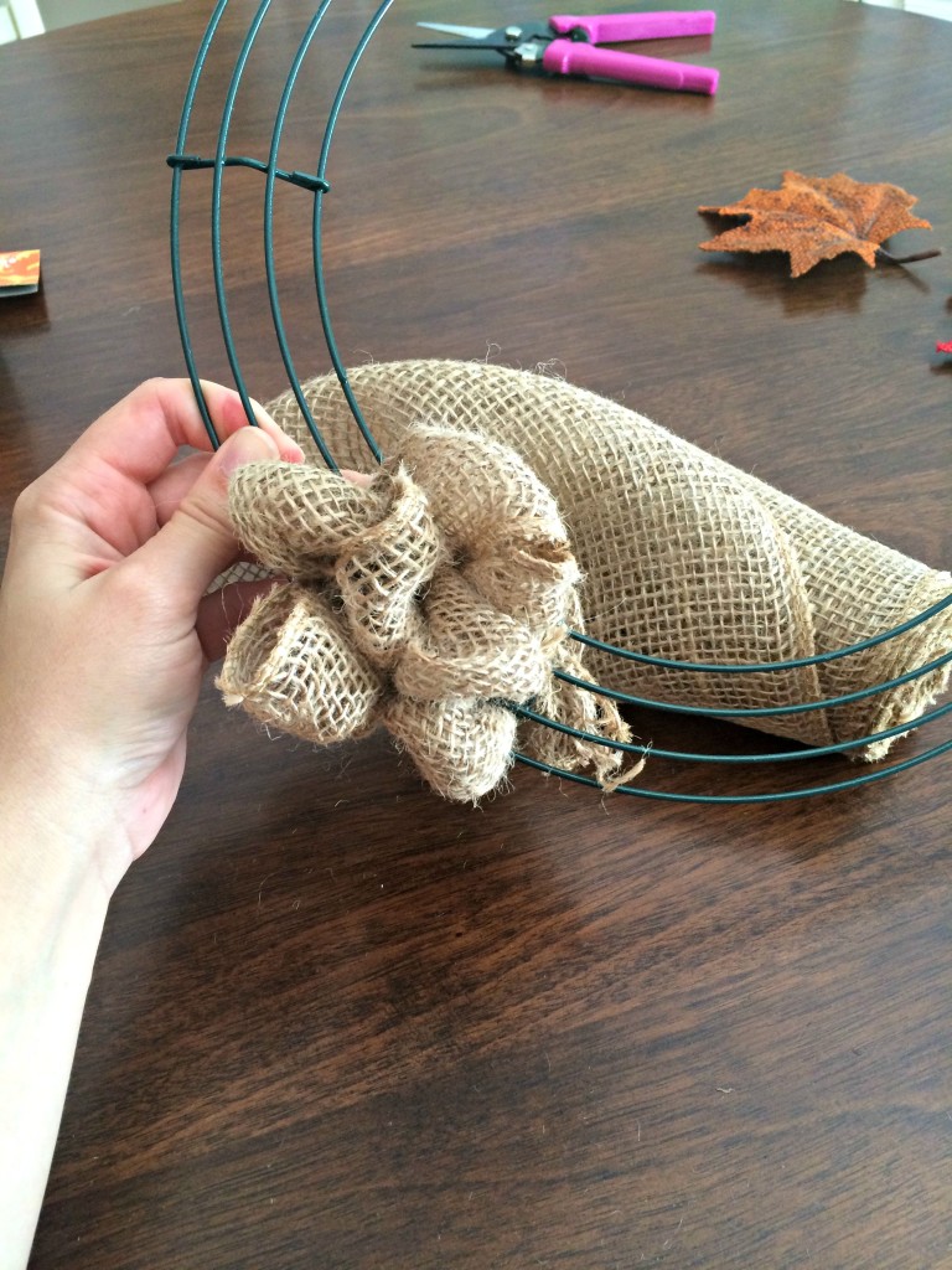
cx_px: 476
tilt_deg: -48.1
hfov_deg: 48.2
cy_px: 635
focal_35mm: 29
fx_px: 1063
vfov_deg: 61.7
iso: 100
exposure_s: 1/30
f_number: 2.2
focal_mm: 4.15
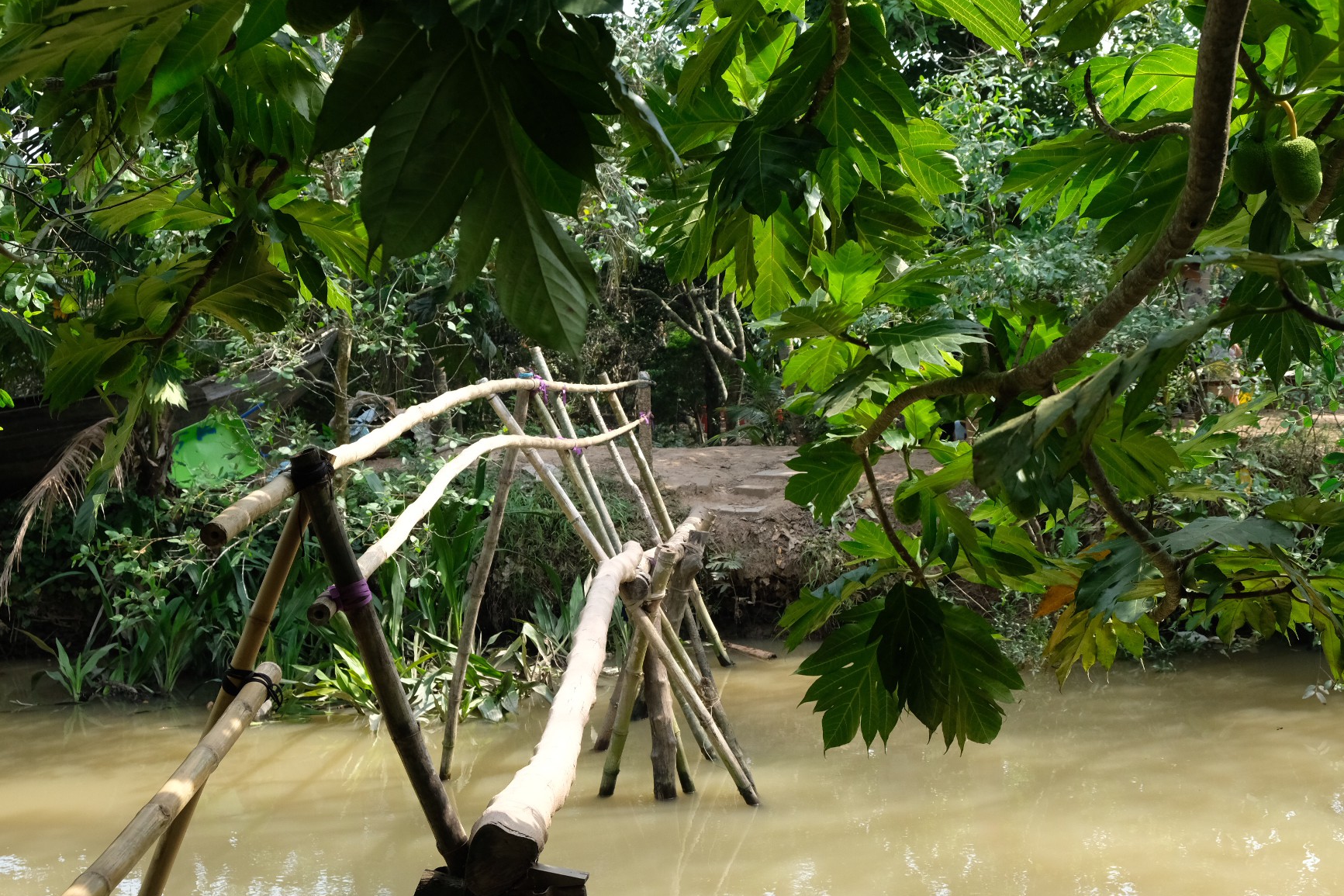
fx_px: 1530
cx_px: 676
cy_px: 457
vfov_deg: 32.6
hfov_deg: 47.4
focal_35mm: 41
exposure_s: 1/1000
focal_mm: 26.5
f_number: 5.6
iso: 1600
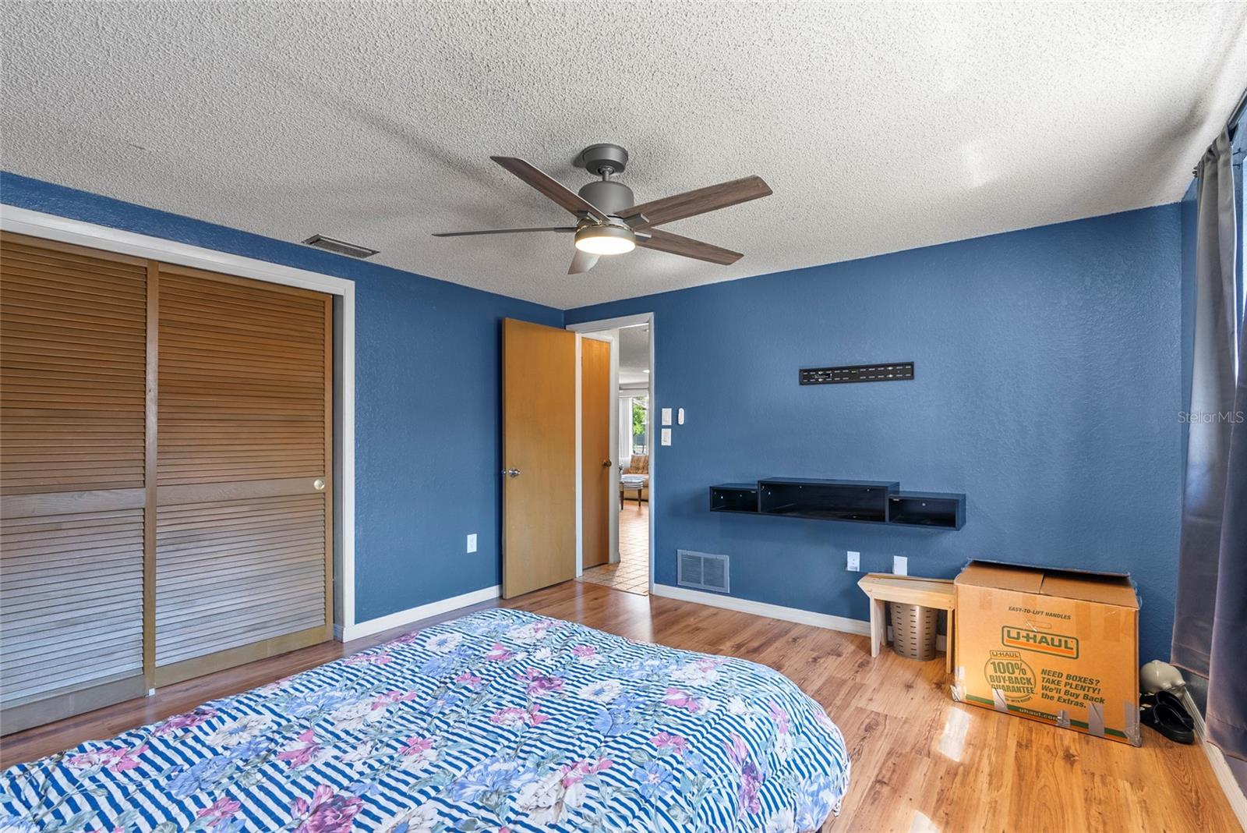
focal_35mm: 16
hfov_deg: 96.7
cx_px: 624
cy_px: 416
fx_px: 554
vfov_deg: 73.8
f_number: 8
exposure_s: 1/2
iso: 400
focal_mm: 16
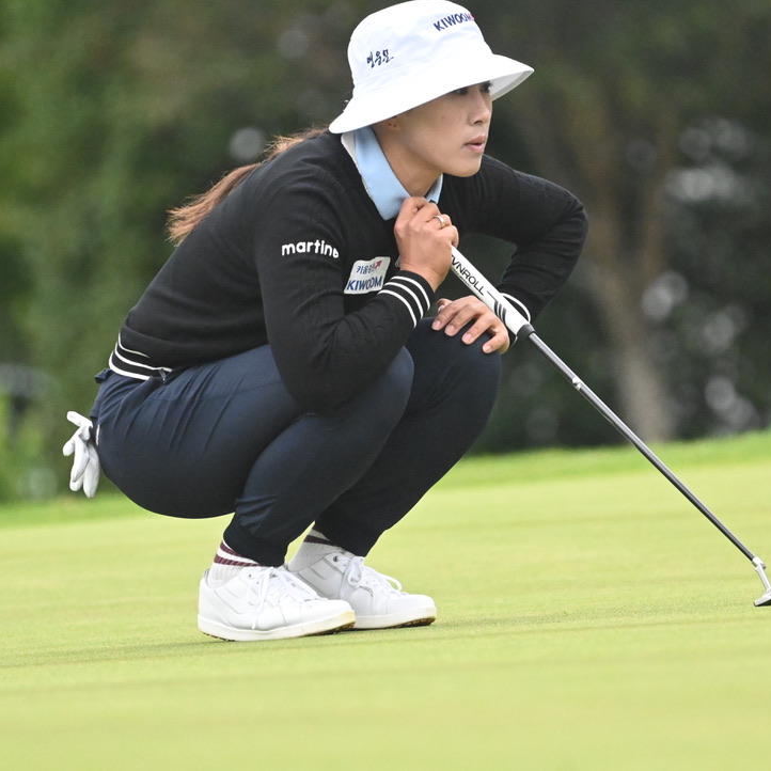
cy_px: 386
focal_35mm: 767
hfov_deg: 2.3
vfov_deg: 2.3
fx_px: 19328
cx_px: 391
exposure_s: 1/4000
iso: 9000
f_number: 5.6
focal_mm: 400
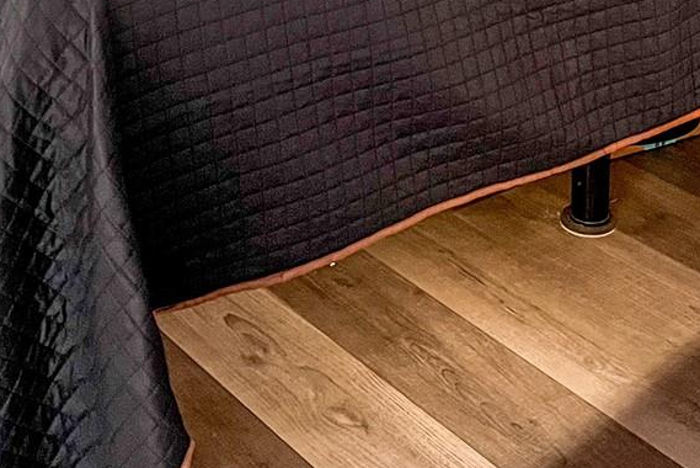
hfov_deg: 26.6
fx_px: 1478
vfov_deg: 16.8
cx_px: 319
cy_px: -166
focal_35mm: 76
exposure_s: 1/40
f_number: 1.5
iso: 500
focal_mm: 5.7
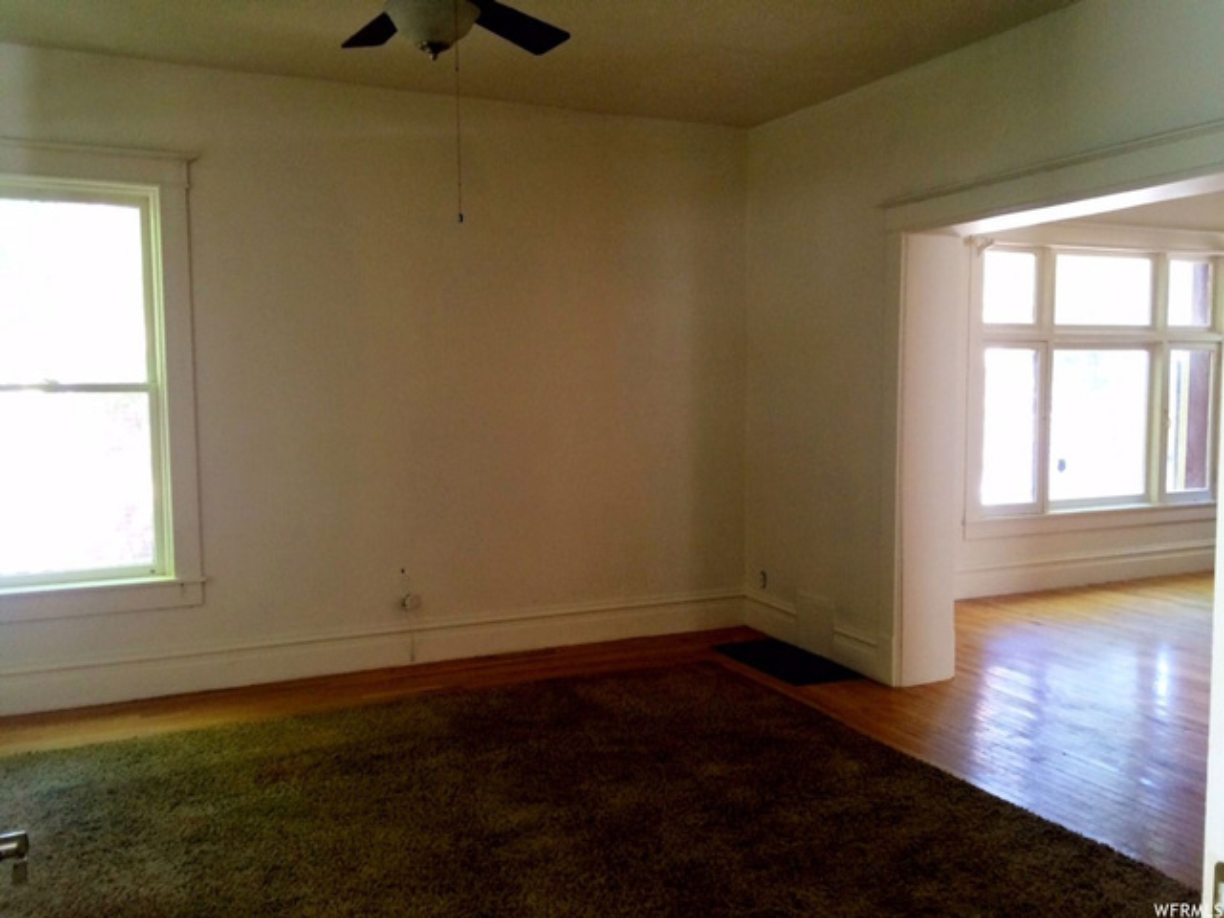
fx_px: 1025
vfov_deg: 48.2
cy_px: 459
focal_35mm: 29
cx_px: 612
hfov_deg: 61.7
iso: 125
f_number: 2.2
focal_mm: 4.15
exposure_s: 1/30
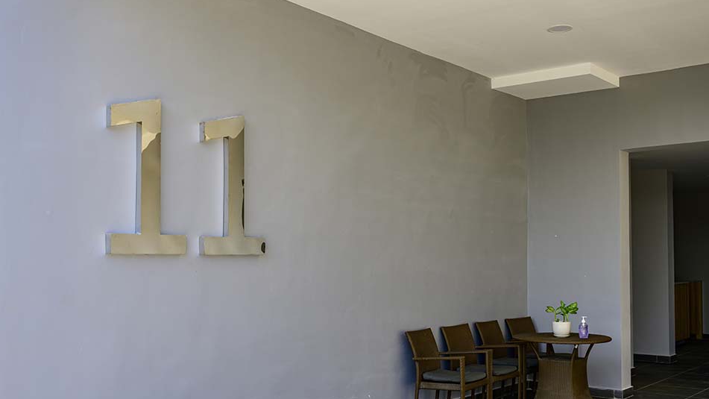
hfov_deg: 54.0
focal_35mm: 37
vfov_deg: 31.9
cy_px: 235
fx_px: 696
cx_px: 352
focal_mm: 35
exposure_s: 1/200
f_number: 5
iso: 110
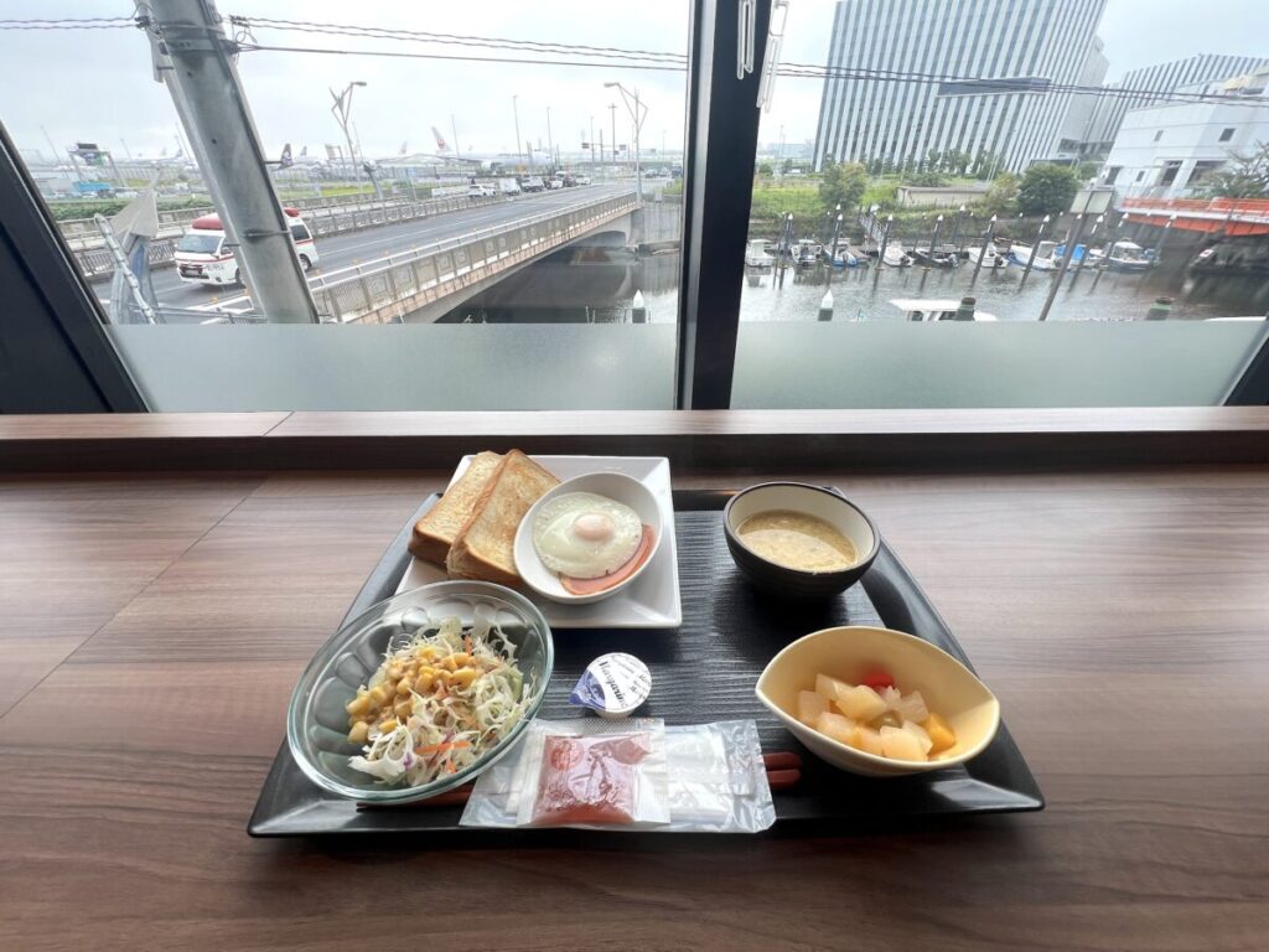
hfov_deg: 106.2
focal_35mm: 13
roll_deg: +0.9
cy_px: 476
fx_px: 477
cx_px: 634
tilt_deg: -31.8
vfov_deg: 89.9
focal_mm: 1.57
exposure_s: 1/285
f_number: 1.8
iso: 32
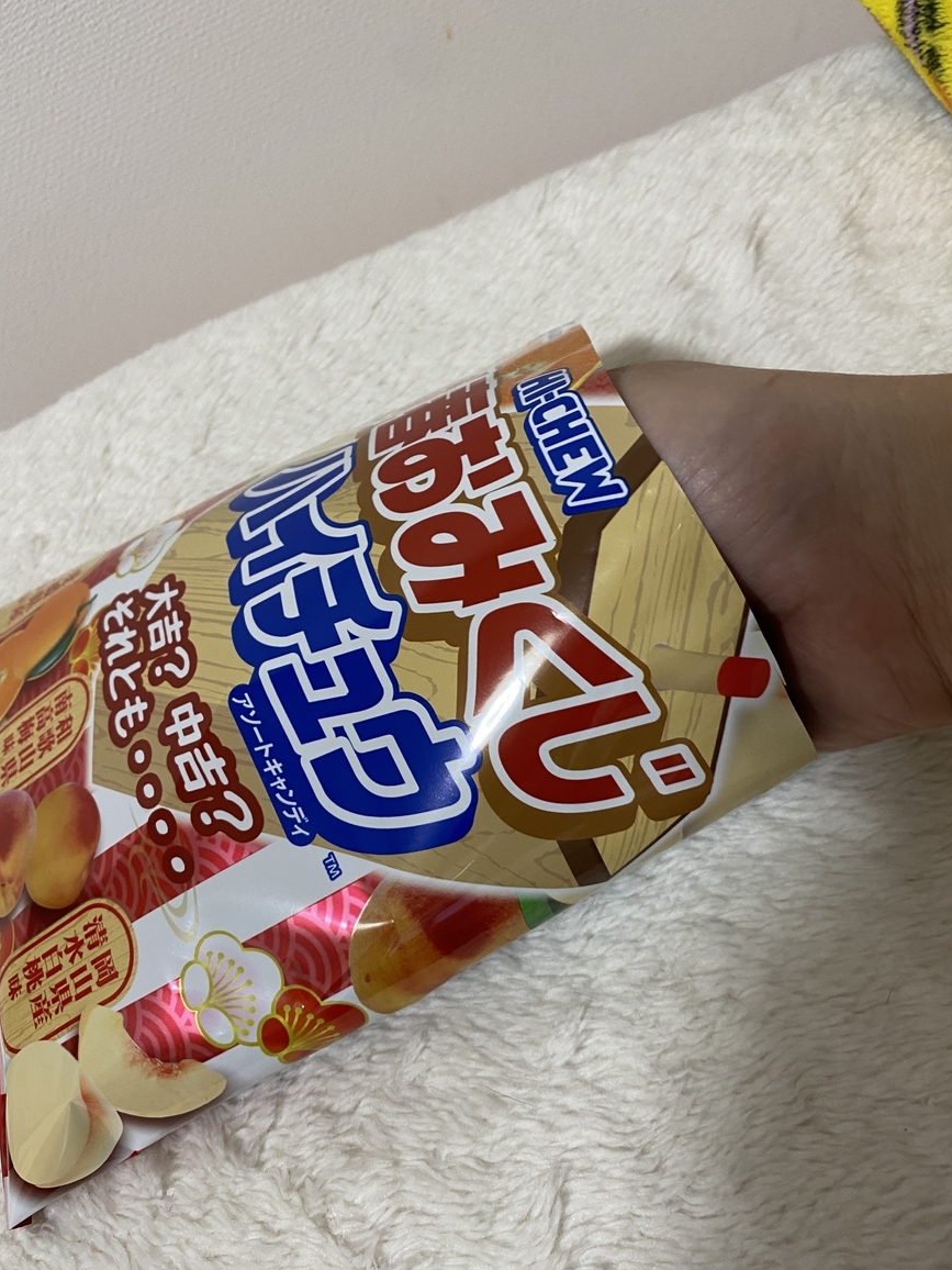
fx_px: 990
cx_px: 467
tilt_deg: -51.0
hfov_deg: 51.4
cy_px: 658
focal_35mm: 27
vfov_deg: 65.3
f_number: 1.8
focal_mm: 4.25
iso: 125
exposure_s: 1/60
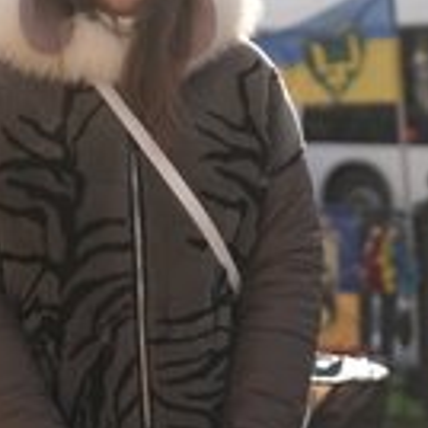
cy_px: 158
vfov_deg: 11.6
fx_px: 2098
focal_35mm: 150
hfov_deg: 11.5
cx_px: -57
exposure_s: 1/2000
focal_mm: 59
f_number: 2.8
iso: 400
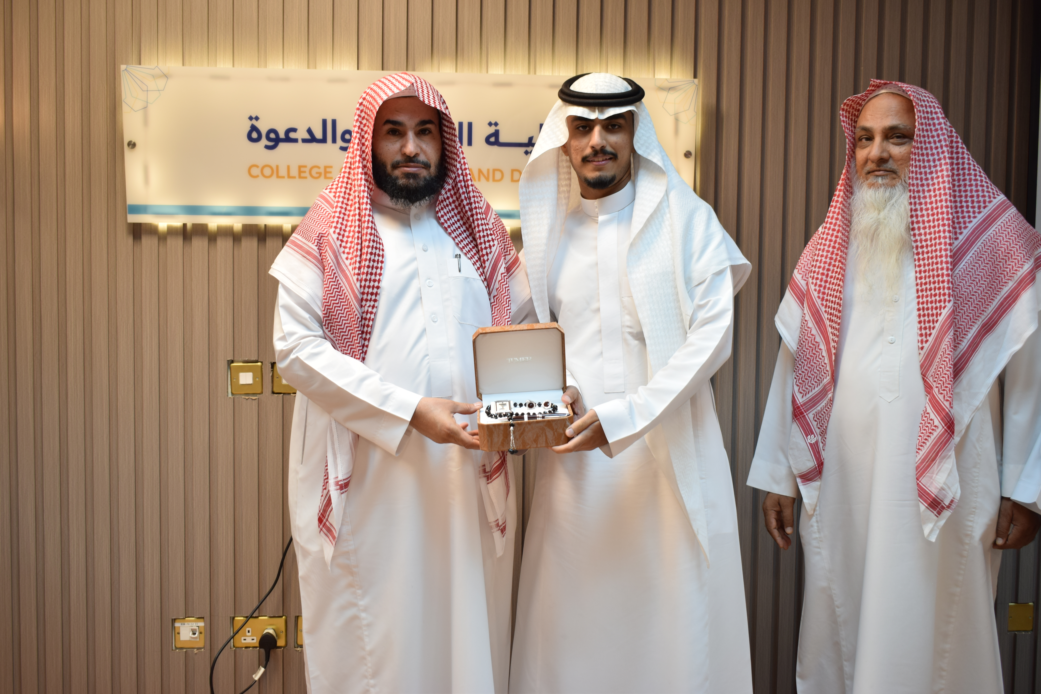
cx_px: 520
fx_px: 1041
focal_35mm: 36
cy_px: 347
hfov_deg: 53.1
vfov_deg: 36.9
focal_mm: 24
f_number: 4
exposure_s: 1/40
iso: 160
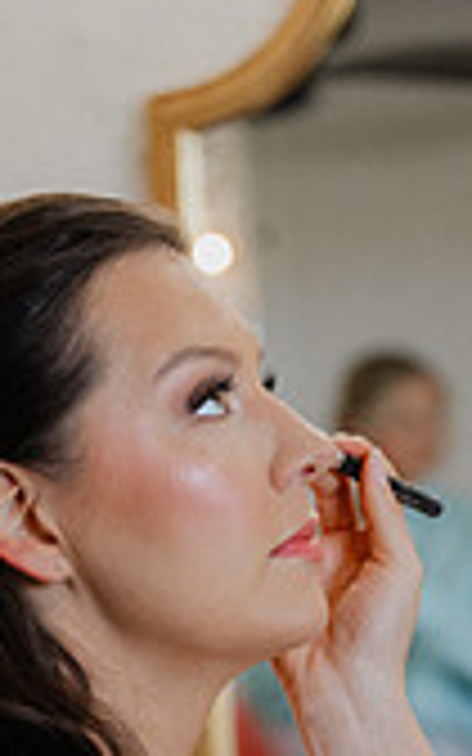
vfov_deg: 12.6
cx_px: 328
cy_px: 810
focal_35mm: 164
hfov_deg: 8.0
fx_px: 3375
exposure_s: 1/200
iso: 800
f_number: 2.8
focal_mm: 60
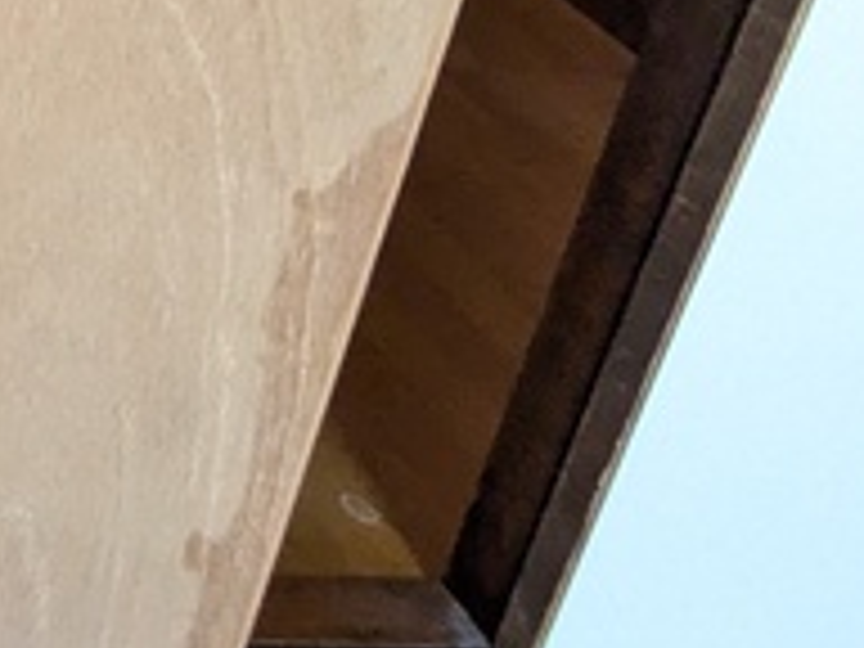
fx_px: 1747
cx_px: -1089
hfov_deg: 16.2
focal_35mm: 70
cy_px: -738
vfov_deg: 15.5
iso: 380
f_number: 2.2
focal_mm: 1.83
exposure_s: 1/60
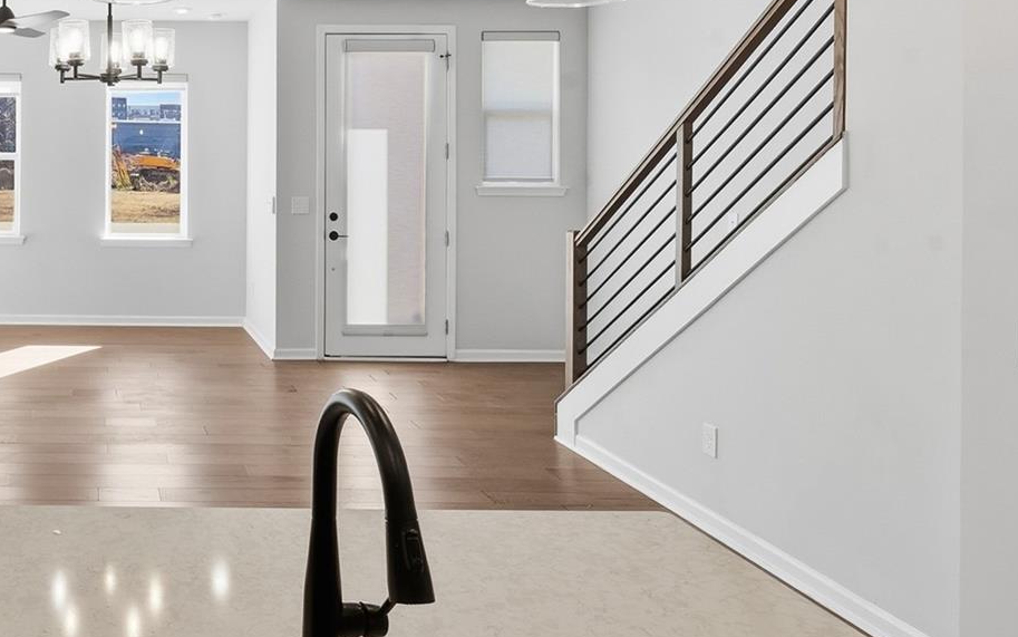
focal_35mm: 32
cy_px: 155
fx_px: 888
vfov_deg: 38.4
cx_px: 86
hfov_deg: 51.9
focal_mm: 14
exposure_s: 1/200
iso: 400
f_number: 11
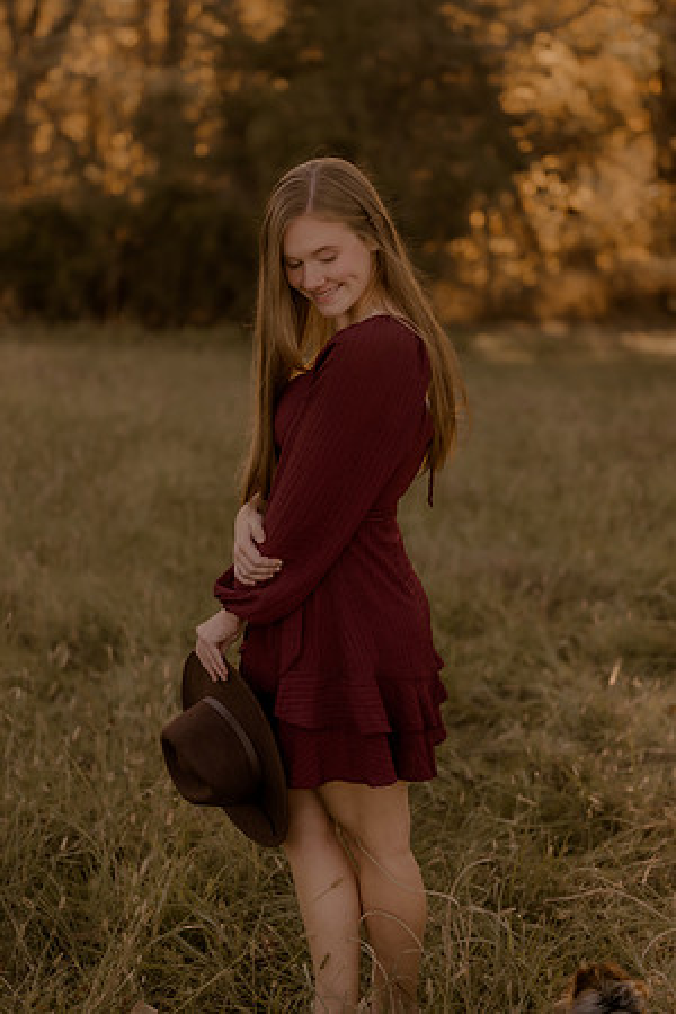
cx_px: 338
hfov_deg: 18.2
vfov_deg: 27.0
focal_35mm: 75
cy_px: 507
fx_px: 2112
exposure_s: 1/800
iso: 250
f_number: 1.8
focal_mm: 50
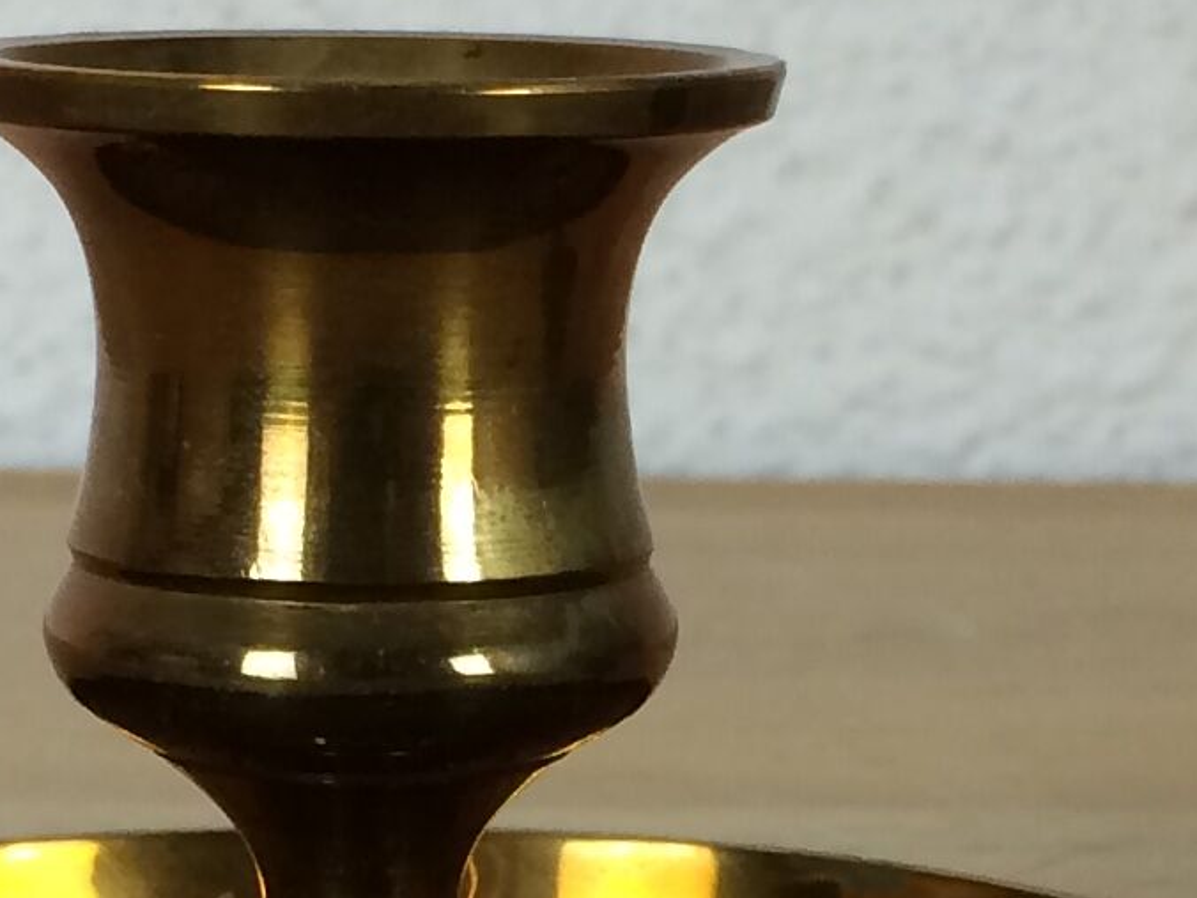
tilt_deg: -13.0
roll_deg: -0.7
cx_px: 609
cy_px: 969
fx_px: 4841
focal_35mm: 140
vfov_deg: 10.5
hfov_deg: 14.1
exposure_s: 1/33
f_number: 2.2
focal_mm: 4.15
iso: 40
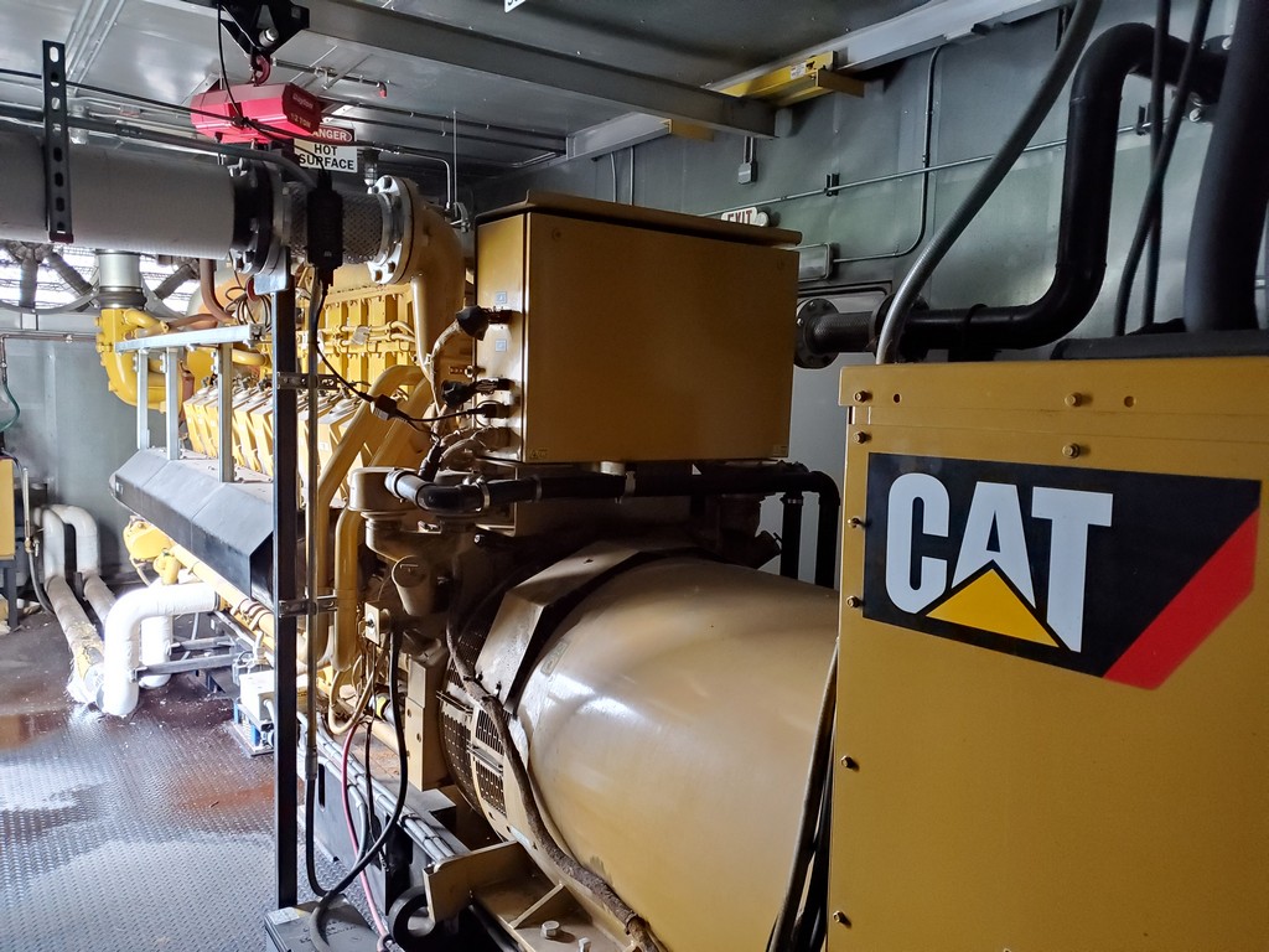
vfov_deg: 53.1
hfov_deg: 67.3
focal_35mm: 26
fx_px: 953
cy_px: 476
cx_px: 634
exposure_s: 1/50
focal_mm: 4.3
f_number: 1.5
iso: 800
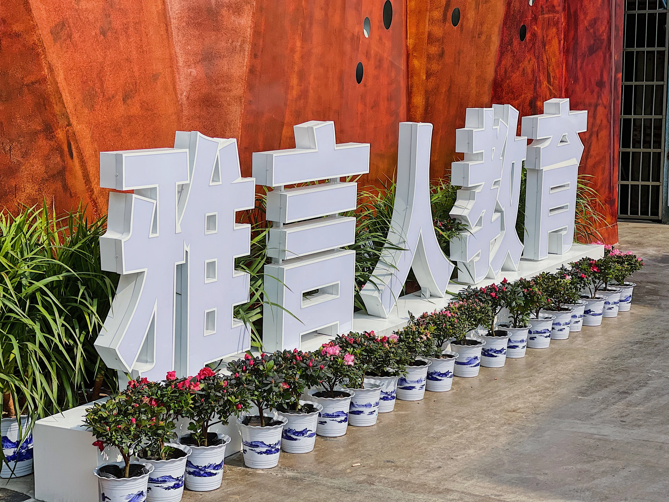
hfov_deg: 30.3
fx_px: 1237
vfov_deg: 22.9
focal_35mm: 64
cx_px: 334
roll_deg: +0.5
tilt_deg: -8.9
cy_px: 251
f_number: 2.2
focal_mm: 7.5
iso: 20
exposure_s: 1/1647
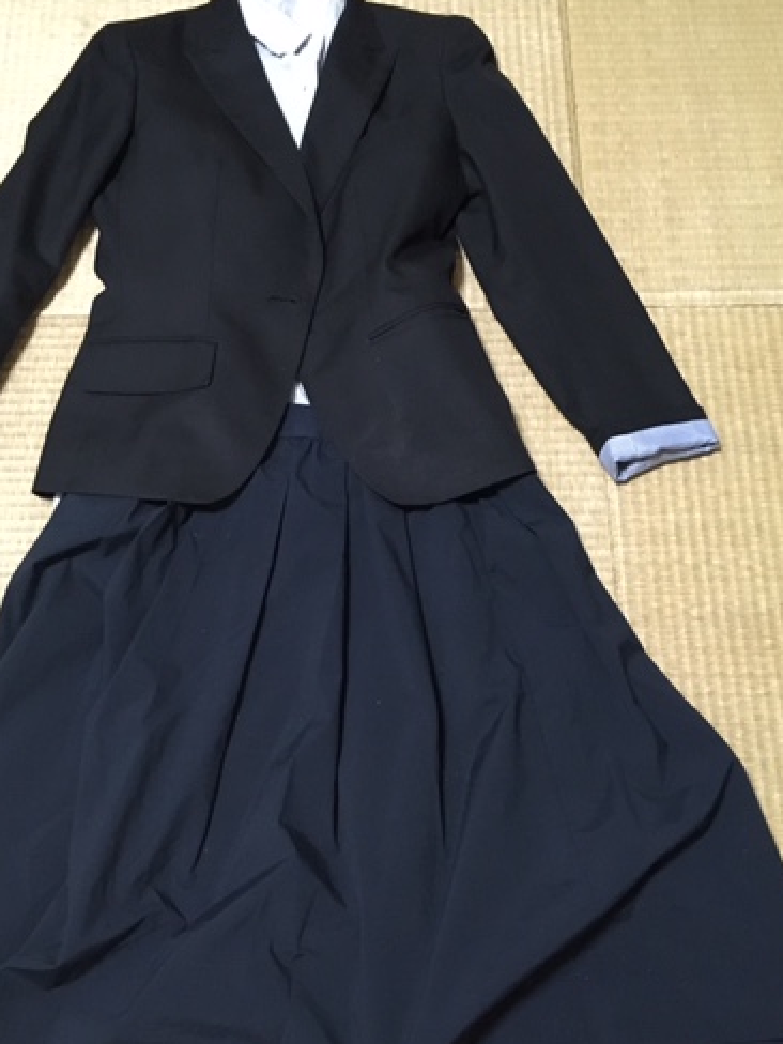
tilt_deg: -69.2
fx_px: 1146
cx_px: 334
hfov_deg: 37.6
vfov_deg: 48.9
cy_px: 575
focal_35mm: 38
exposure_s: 1/15
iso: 320
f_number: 2.2
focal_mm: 4.15
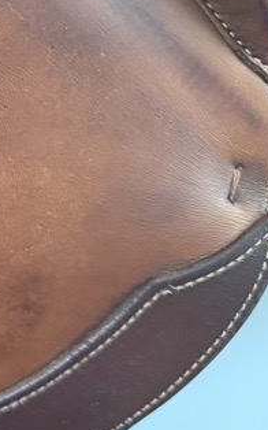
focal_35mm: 73
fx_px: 854
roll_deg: -5.8
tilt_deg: -23.7
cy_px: 134
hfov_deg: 14.8
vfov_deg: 28.0
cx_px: -258
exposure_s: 1/48
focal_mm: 6.76
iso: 800
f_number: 1.78
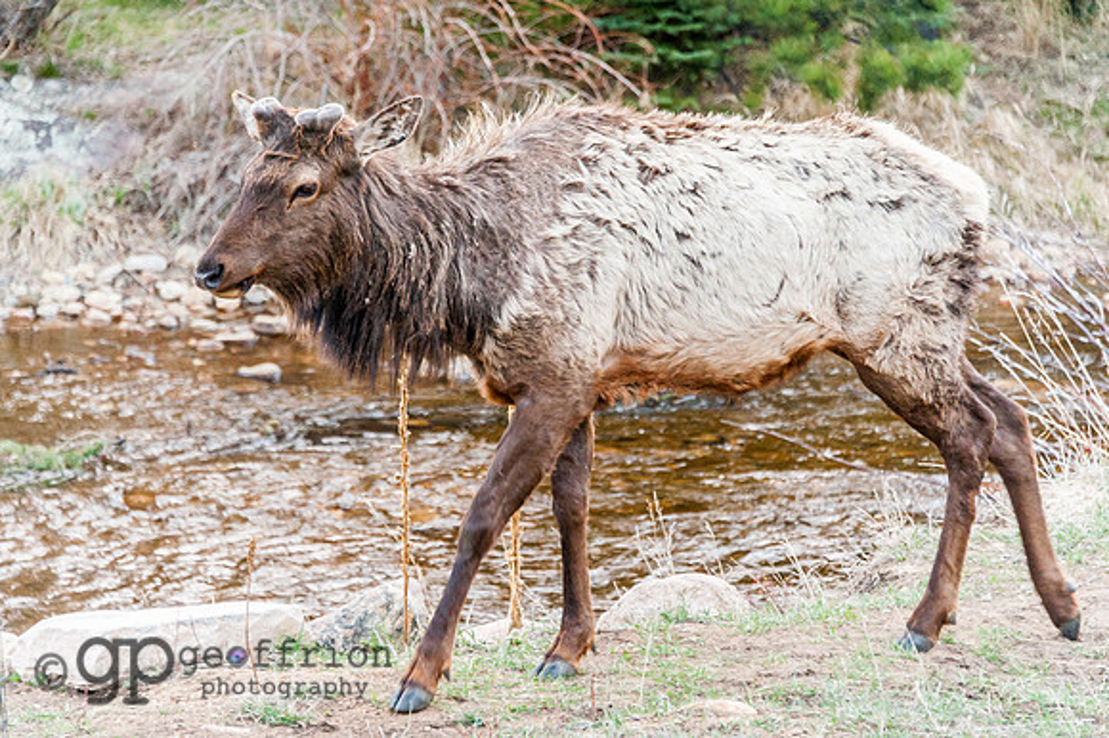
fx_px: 6076
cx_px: 529
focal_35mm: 197
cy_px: 398
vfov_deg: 7.0
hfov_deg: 10.4
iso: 3200
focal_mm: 180
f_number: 5.6
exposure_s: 1/60
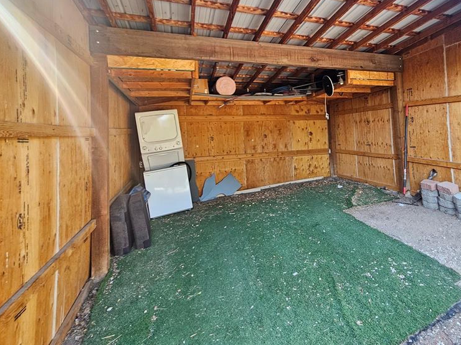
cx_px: 303
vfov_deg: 70.2
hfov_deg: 85.0
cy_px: 126
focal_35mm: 18
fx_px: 240
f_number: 2.2
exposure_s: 1/60
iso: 80
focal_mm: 2.2
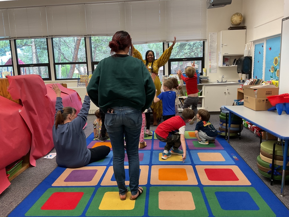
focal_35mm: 29
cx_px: 144
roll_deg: +2.4
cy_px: 108
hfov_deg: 61.7
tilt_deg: -10.2
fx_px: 242
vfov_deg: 48.2
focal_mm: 3
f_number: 1.8
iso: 50
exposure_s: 1/60
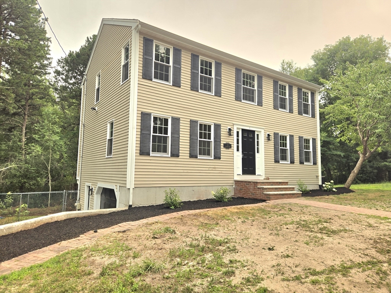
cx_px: 196
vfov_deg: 58.9
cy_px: 146
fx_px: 260
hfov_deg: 73.9
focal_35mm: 23
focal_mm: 5.4
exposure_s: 1/1250
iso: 25
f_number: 1.8
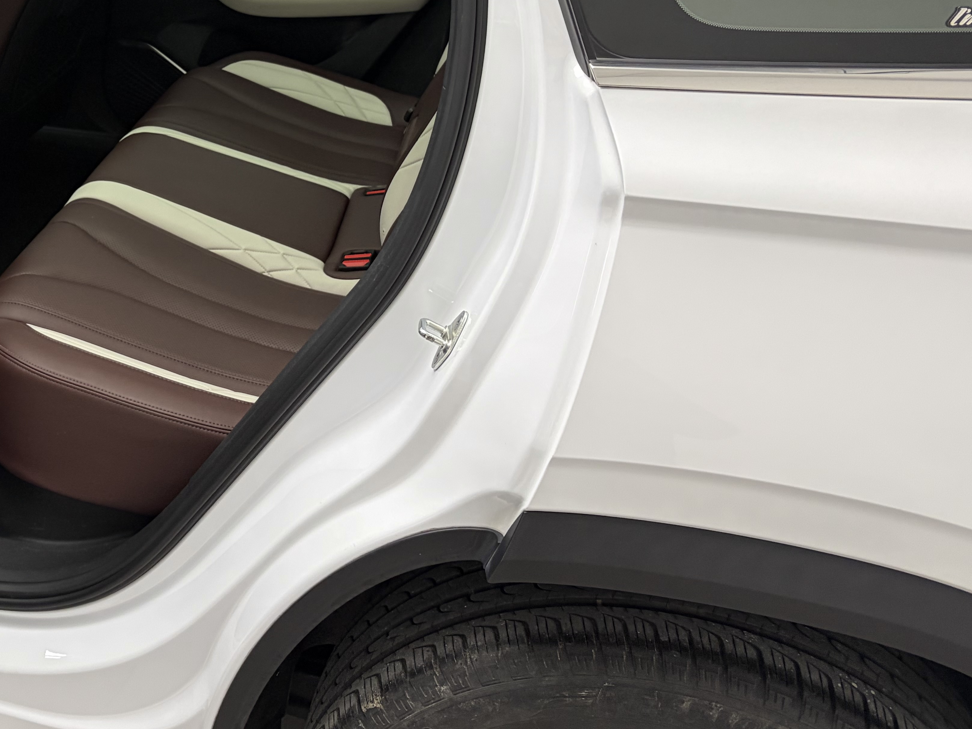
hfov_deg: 39.2
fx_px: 1292
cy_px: 102
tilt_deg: -20.8
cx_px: 156
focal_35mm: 46
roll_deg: -1.0
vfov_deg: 30.4
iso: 160
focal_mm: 5.96
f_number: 1.6
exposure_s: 1/50
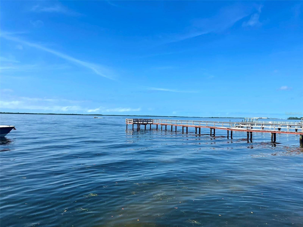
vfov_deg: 54.9
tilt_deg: +0.3
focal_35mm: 25
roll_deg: -0.8
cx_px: 152
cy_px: 114
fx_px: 219
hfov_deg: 69.4
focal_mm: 5.1
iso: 32
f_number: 1.6
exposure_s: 1/4202
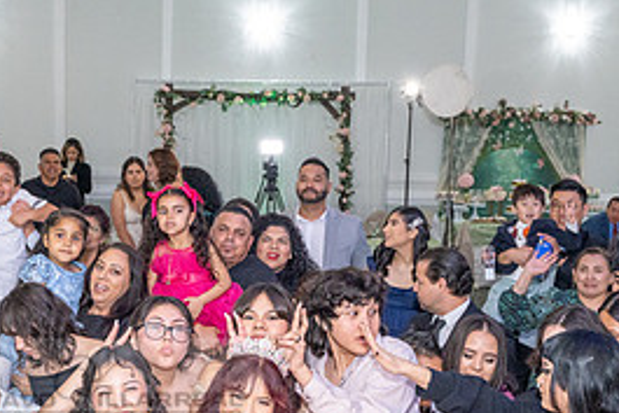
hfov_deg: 30.4
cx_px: 240
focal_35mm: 66
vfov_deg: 20.6
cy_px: 276
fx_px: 1135
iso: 1250
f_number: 4
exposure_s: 1/160
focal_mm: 24
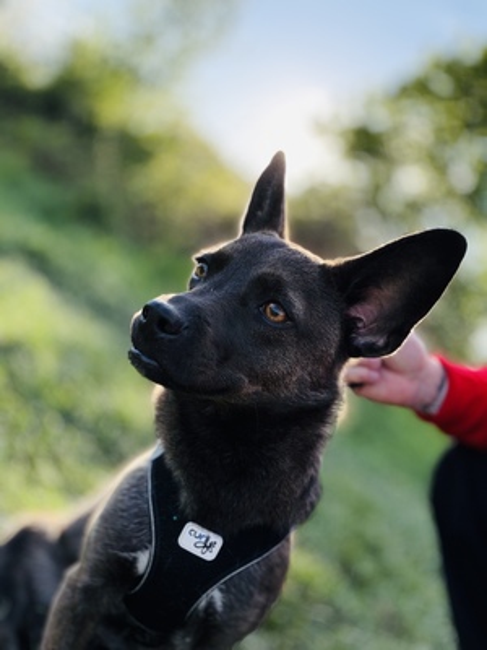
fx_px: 563
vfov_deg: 60.0
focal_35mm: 30
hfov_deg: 46.8
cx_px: 244
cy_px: 325
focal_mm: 2.71
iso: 32
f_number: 1.9
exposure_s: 1/662
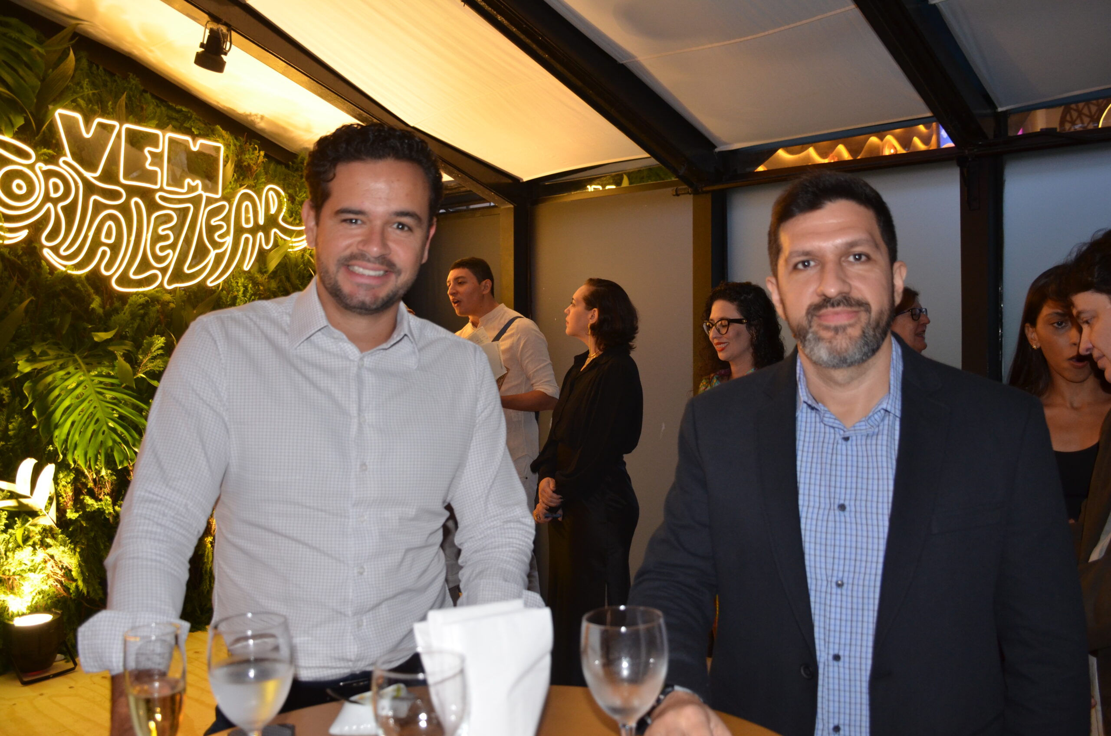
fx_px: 1016
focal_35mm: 33
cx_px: 556
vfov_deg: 39.8
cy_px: 368
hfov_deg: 57.3
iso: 800
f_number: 3.5
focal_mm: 22
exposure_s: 1/60
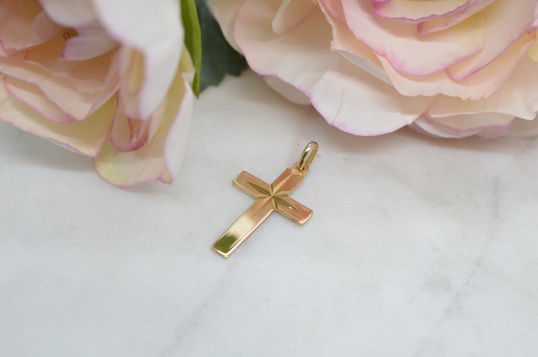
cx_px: 269
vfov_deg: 22.5
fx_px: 895
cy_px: 178
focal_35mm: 60
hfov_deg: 33.5
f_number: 6.3
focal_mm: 40
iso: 4000
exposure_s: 1/1000
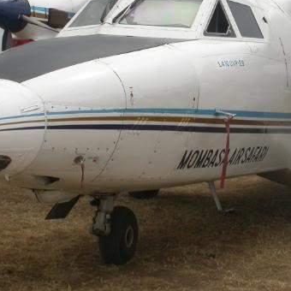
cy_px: 68
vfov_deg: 21.7
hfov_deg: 21.9
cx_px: 188
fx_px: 751
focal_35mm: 79
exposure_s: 1/511
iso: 100
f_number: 7.5
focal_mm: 7.85
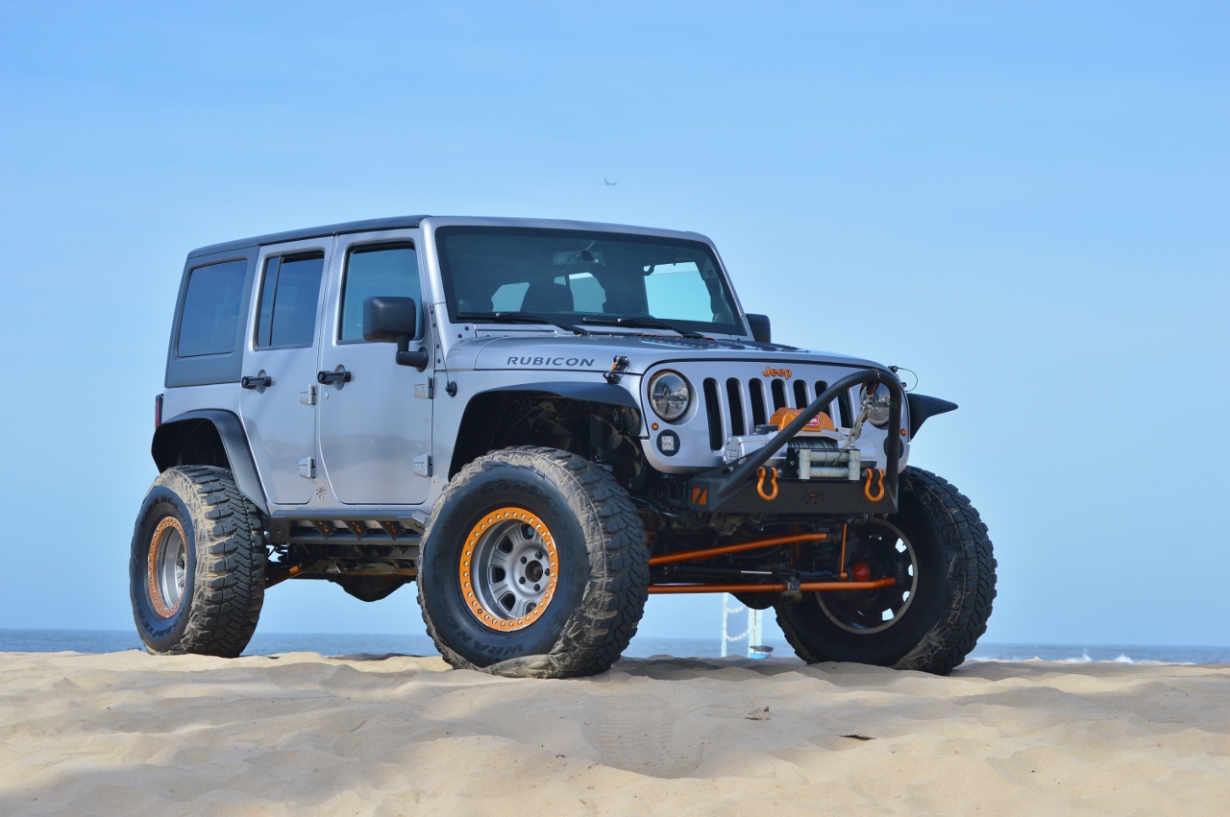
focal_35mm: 90
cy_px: 408
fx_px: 3072
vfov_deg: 15.2
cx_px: 615
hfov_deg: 22.6
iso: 140
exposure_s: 1/500
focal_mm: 60
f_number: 5.6
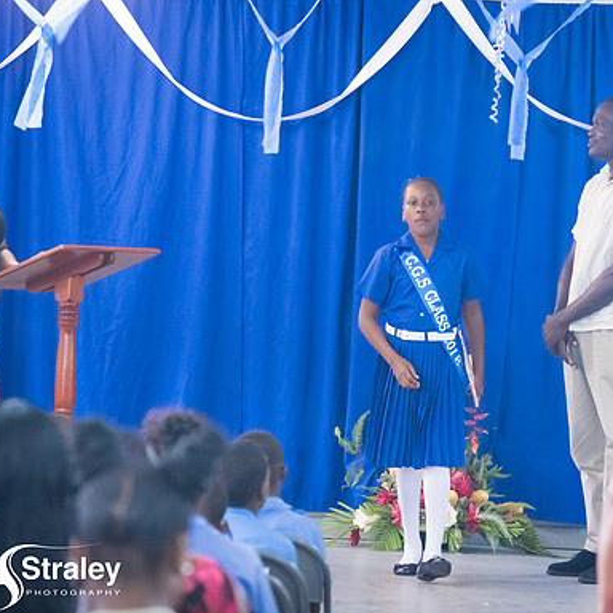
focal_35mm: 218
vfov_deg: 8.0
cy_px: 307
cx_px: 441
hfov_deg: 8.0
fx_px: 4368
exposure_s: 1/200
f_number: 6.3
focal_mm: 170
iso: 22800
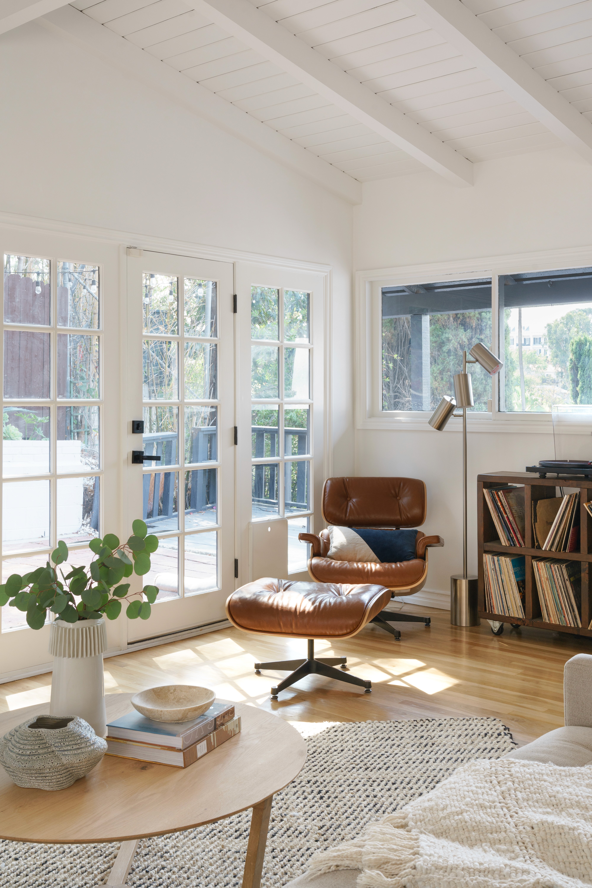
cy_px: 444
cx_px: 296
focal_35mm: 37
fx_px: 913
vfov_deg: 51.9
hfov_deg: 35.9
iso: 250
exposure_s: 1/13
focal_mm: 37
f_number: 11
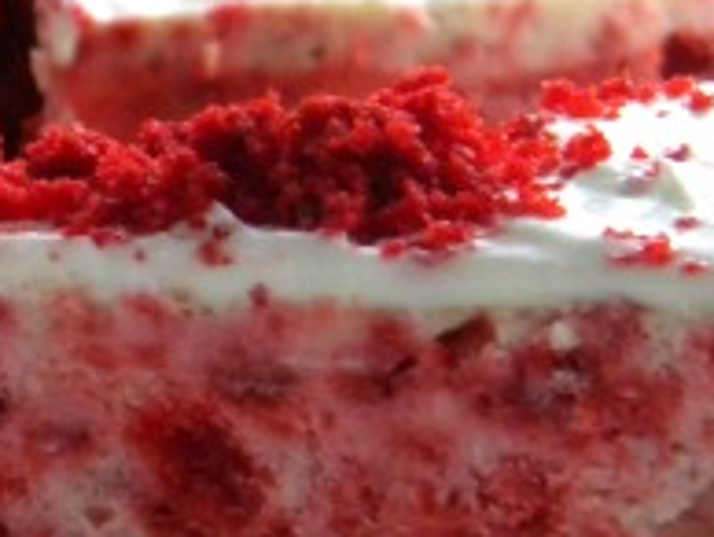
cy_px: 421
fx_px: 4853
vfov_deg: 6.3
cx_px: 225
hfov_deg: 8.4
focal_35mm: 235
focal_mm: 15.1
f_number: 4.5
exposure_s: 1/28.1
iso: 400
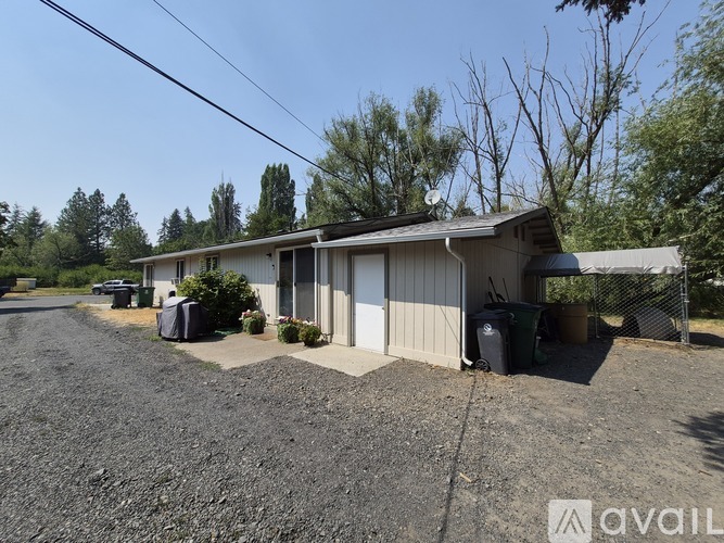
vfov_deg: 89.9
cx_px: 362
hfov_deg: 106.2
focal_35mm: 13
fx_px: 272
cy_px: 272
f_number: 2.2
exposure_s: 1/2616
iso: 40
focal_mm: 1.74
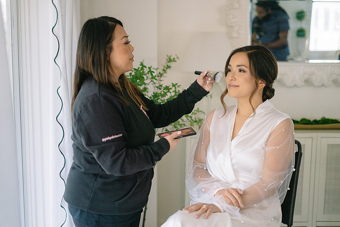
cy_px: 114
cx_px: 170
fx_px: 472
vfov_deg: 27.0
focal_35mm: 50
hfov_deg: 39.6
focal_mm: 50
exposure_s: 1/200
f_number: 1.8
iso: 1000
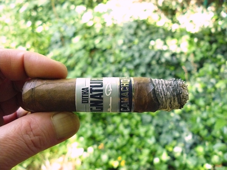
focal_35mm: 36
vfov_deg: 39.7
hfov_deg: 51.4
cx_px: 114
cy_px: 85
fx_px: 236
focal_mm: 6
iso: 400
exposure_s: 1/80
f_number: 2.8
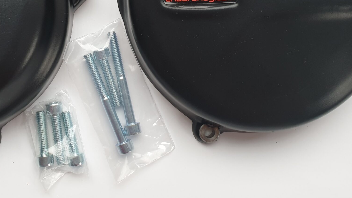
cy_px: 25
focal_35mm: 48
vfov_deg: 24.3
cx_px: 105
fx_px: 448
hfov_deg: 42.1
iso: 100
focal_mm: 4.3
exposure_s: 1/50
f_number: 2.4
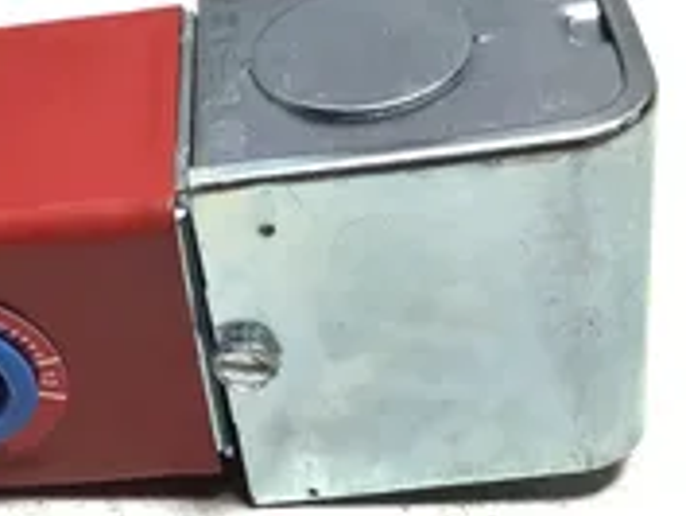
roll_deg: +0.0
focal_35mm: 70
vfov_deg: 20.9
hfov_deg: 27.4
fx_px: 1388
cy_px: 144
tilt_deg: -37.6
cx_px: 178
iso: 40
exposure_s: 1/120
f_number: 2.4
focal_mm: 3.3
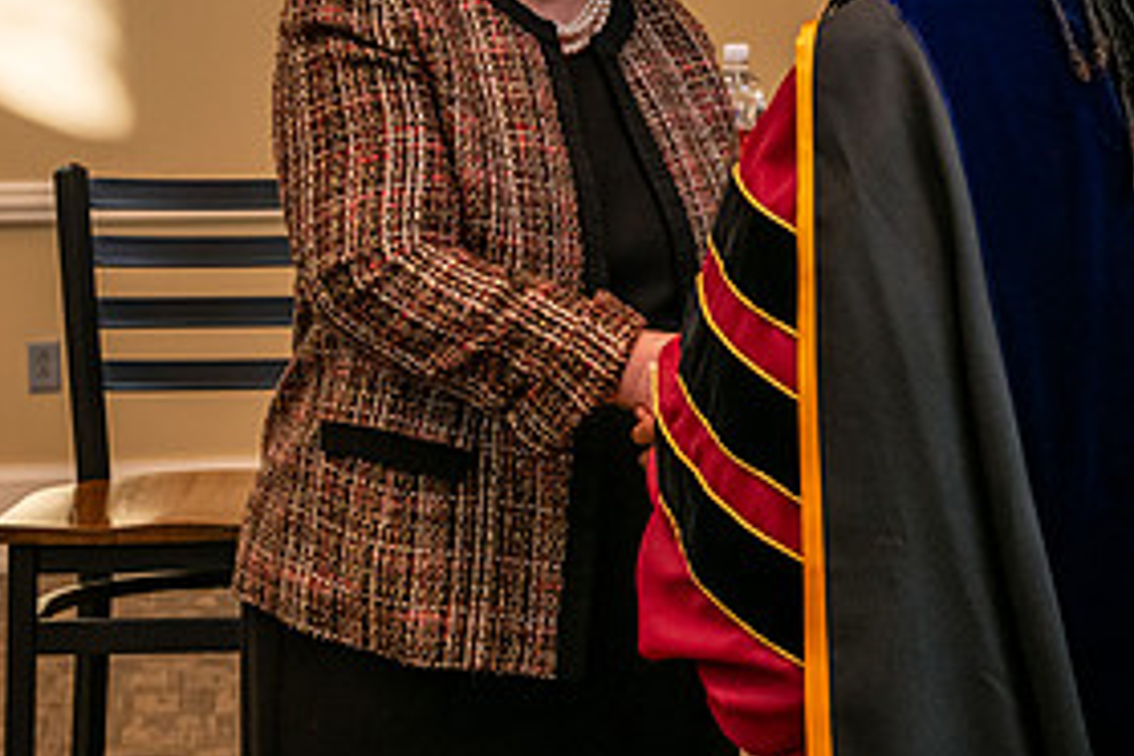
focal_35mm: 104
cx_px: 715
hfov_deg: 19.6
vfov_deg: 13.0
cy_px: -6
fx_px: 3276
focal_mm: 50
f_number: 5.6
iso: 1600
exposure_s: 1/160
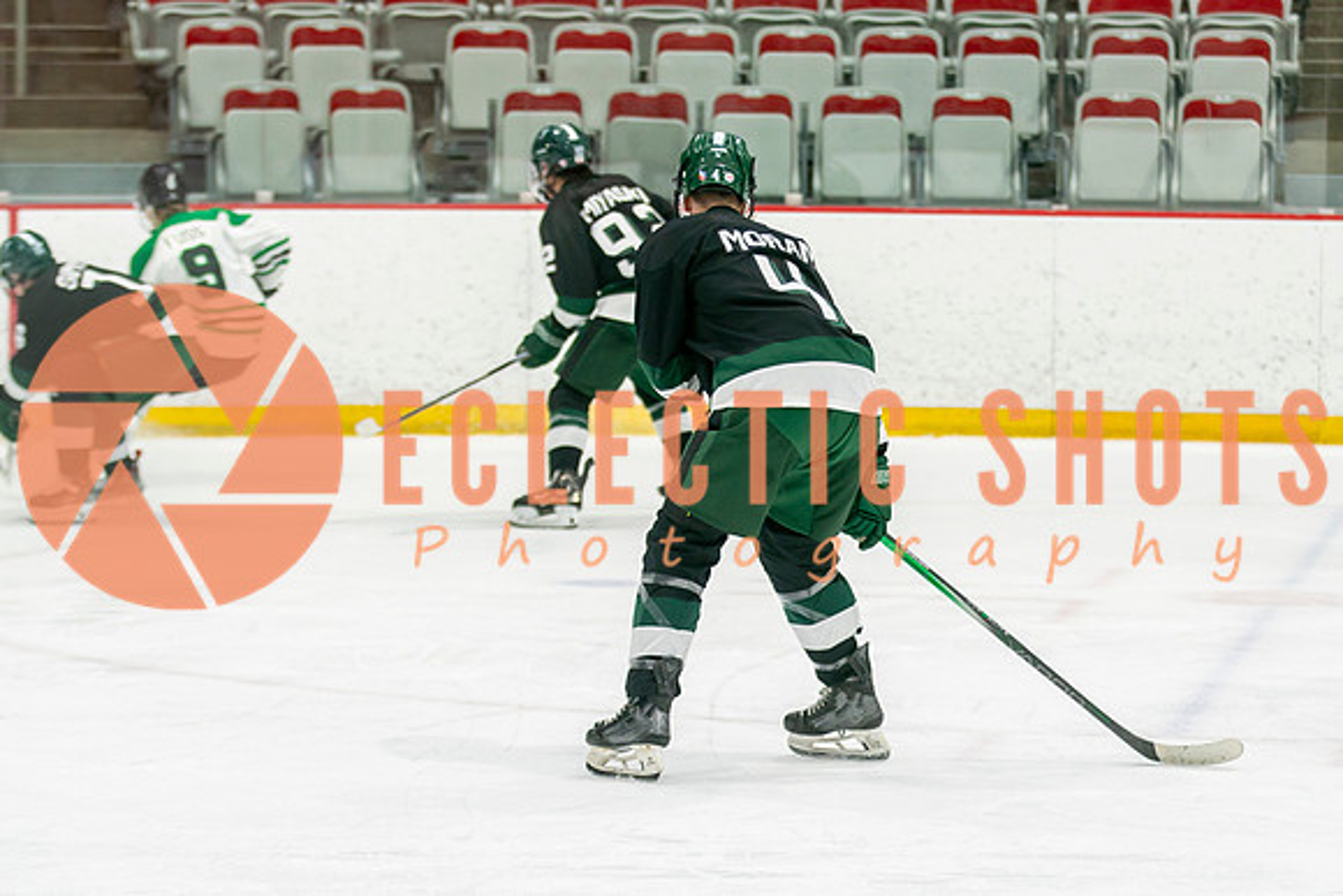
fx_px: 6352
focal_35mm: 170
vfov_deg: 8.1
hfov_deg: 12.1
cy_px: 476
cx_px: 788
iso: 640
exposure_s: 1/640
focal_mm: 102
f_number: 3.2
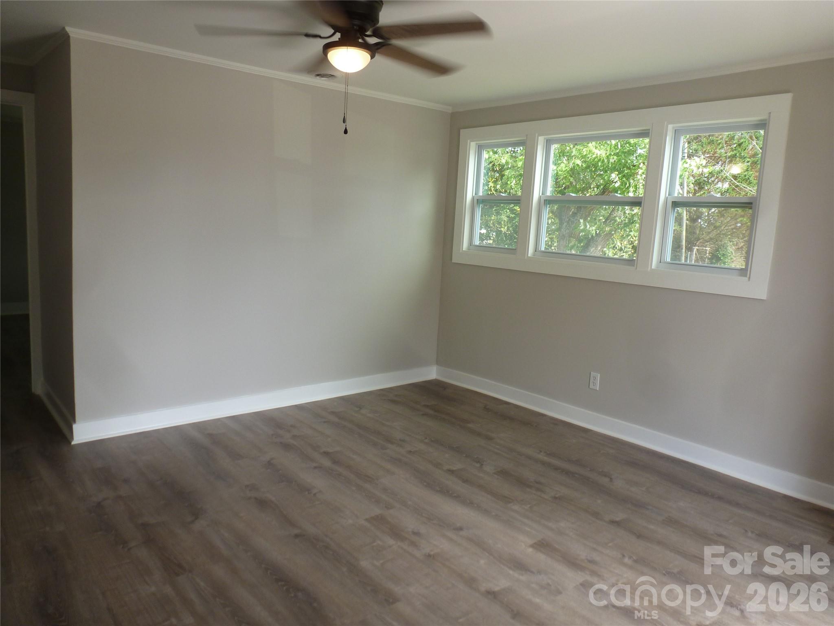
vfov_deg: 56.8
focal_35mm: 24
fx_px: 578
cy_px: 313
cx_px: 417
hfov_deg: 71.6
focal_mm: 4.3
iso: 100
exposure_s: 1/60
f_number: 3.3
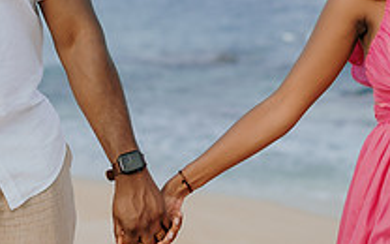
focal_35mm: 101
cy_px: -27
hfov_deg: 20.6
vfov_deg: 12.7
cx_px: 219
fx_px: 1074
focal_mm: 35
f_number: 1.8
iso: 50
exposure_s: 1/800
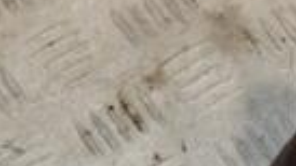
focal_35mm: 192
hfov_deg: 10.9
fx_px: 1507
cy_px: 259
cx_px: 398
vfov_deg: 6.2
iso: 800
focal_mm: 28
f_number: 7.1
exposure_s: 1/200
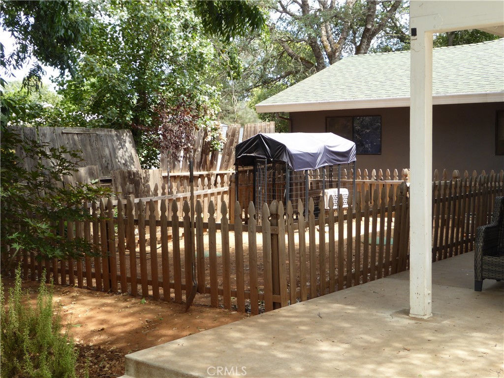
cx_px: 252
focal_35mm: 49
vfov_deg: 29.7
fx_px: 713
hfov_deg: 38.9
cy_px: 189
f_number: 4
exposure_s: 1/100
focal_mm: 8.4
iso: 100
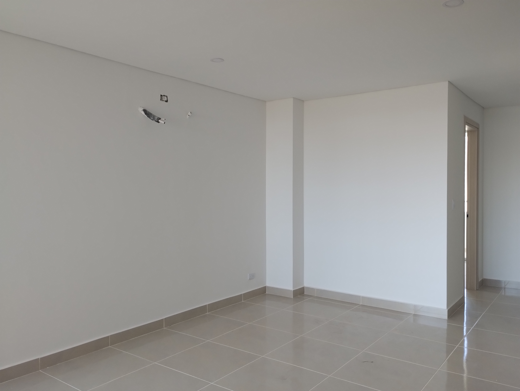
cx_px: 260
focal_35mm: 28
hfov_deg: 63.4
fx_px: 421
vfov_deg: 49.9
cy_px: 196
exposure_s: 1/60
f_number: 1.8
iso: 224
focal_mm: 4.27
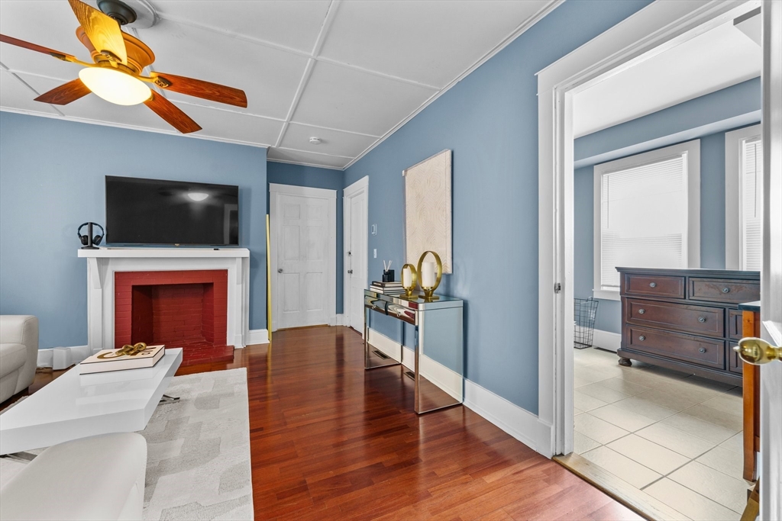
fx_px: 304
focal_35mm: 14
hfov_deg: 104.2
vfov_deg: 81.2
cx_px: 391
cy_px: 260
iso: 800
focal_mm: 14
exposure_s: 1.5
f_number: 8
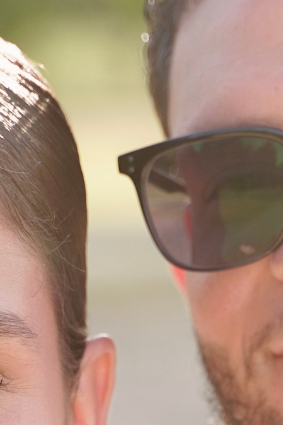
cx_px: 116
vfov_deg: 4.8
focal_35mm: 428
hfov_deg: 3.2
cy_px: 674
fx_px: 5044
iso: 100
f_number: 2.8
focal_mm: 75
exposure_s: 1/400
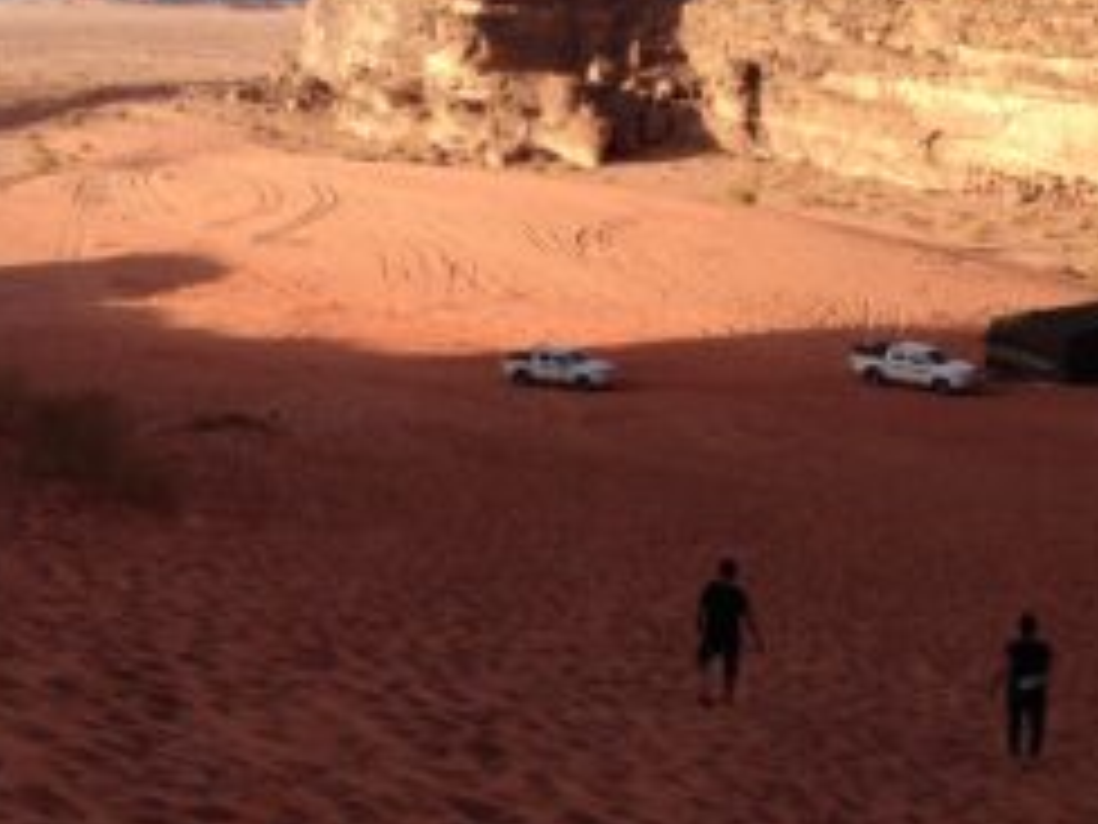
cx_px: 302
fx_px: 1713
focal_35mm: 54
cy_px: 248
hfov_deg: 34.9
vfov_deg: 26.8
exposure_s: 1/1004
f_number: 2.4
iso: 50
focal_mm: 4.12
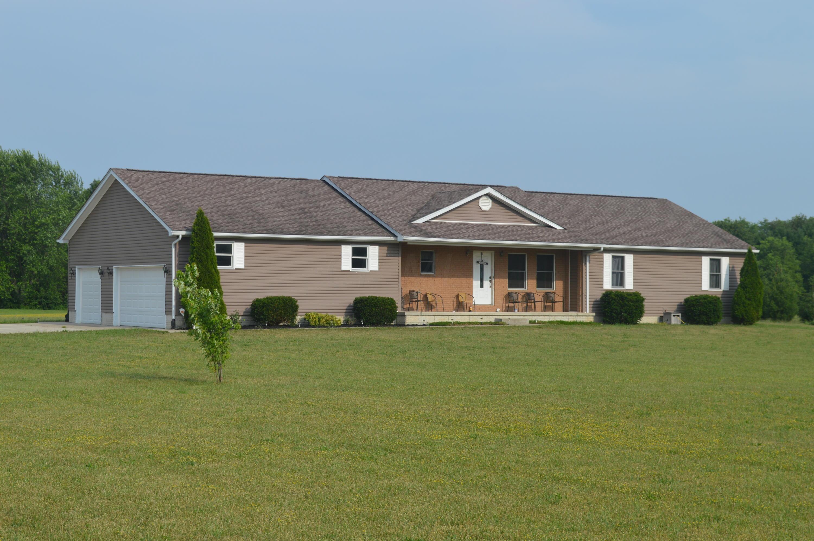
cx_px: 407
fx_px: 1491
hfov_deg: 30.5
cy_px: 270
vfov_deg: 20.6
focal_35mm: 66
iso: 100
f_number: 8
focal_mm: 44
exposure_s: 1/250
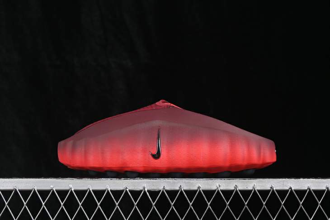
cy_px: 110
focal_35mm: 75
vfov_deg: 18.2
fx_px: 687
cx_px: 165
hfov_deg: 27.0
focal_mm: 50
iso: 160
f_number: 6.3
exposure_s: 1/60
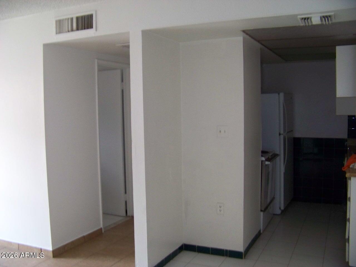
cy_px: 134
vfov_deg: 39.7
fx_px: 370
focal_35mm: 36
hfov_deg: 51.4
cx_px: 178
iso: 200
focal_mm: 5.85
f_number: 2.8
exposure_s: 1/30
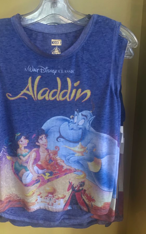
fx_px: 255
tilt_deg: -18.1
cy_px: 117
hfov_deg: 31.9
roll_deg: +0.5
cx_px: 64
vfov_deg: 49.3
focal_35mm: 40
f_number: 1.8
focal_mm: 3.99
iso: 25
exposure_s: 1/60
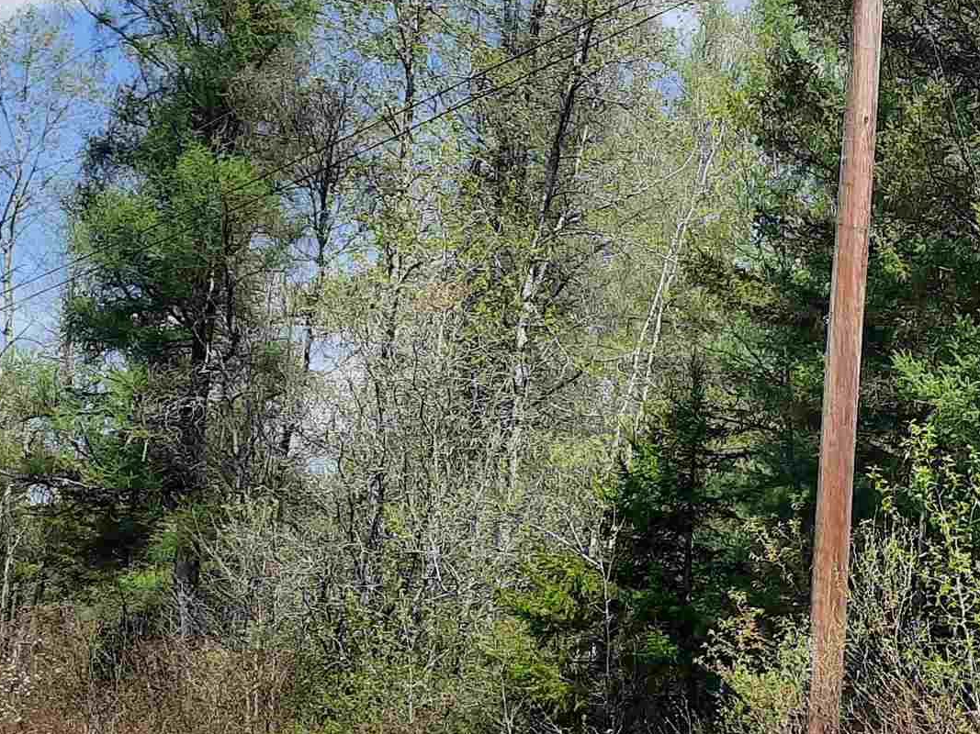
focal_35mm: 72
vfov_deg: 20.4
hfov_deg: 23.9
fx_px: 2038
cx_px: 1265
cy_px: 400
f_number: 2
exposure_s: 1/509
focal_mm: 4.6
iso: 32
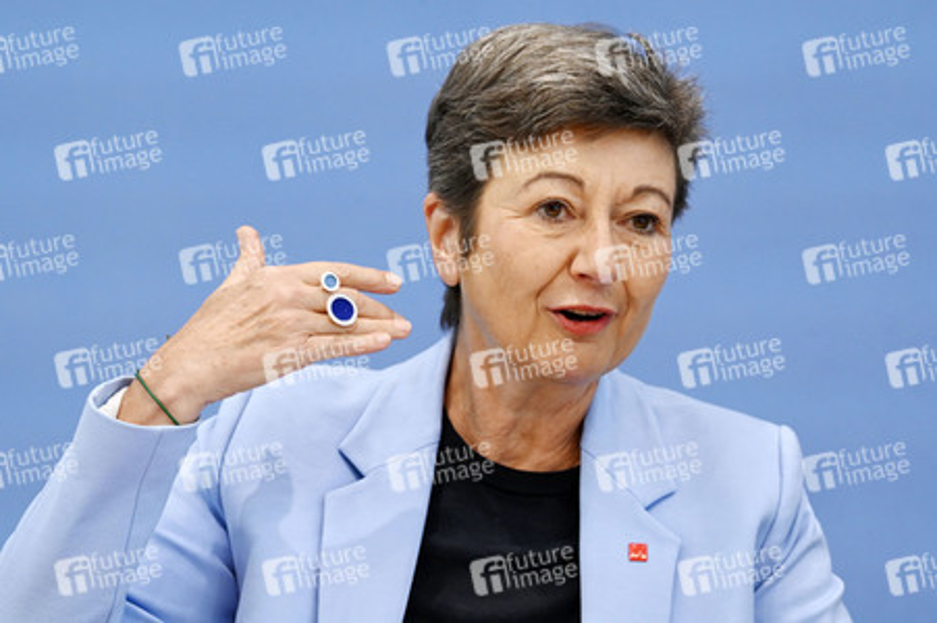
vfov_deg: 8.6
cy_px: 312
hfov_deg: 12.8
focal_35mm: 160
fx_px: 4161
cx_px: 468
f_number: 7.1
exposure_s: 1/640
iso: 4000
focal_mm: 160
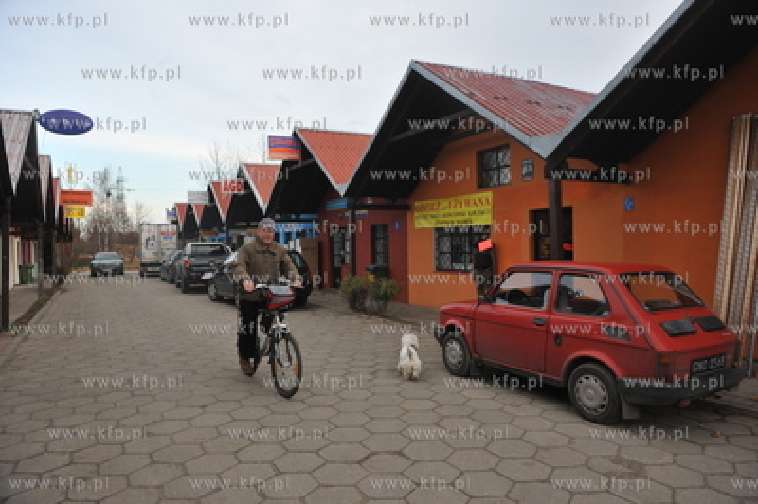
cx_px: 379
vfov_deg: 53.1
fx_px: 505
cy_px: 252
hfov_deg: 73.8
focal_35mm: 24
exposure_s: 1/250
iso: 500
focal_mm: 24
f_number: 5.6
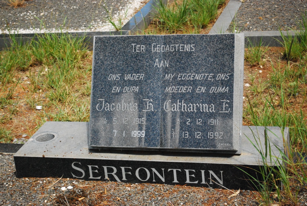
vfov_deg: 16.6
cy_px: 103
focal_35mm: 82
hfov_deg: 24.6
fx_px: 704
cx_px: 154
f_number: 5.6
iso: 1600
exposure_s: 1/3200
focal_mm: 55
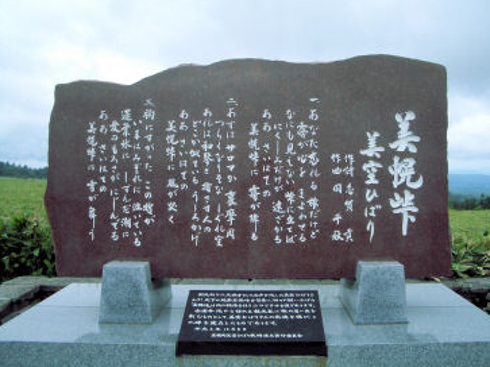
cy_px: 174
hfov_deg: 50.1
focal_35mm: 37
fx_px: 524
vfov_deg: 38.6
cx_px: 256
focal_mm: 5.8
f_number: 4.3
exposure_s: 1/400
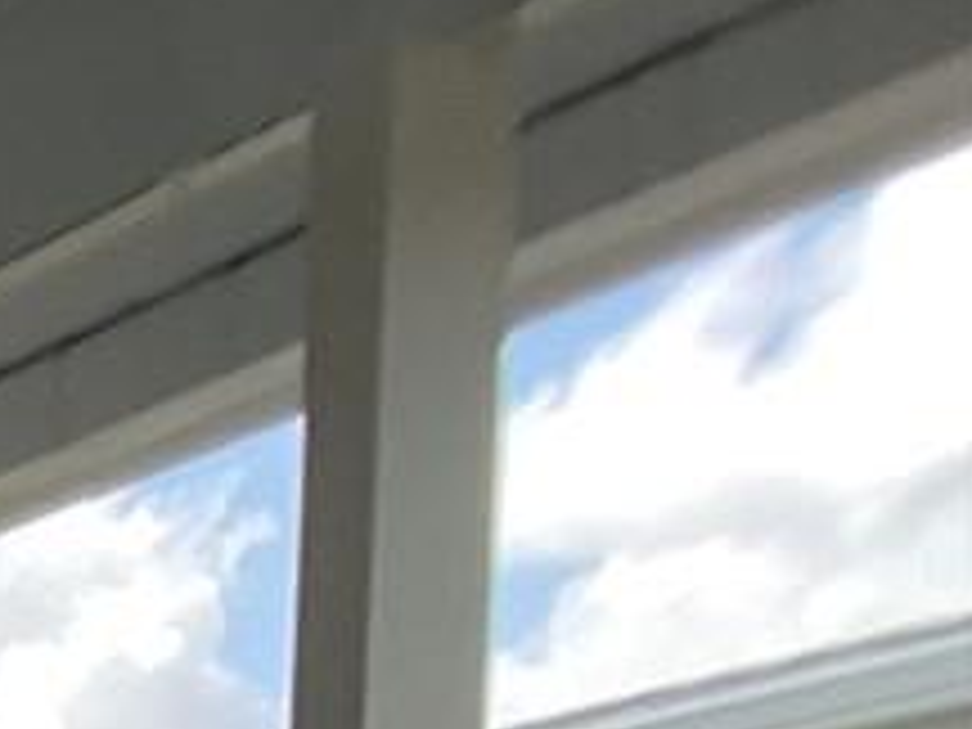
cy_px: 2313
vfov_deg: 6.3
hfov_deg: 7.3
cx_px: -2619
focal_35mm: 215
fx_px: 6037
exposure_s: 1/353
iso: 16
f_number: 1.8
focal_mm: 3
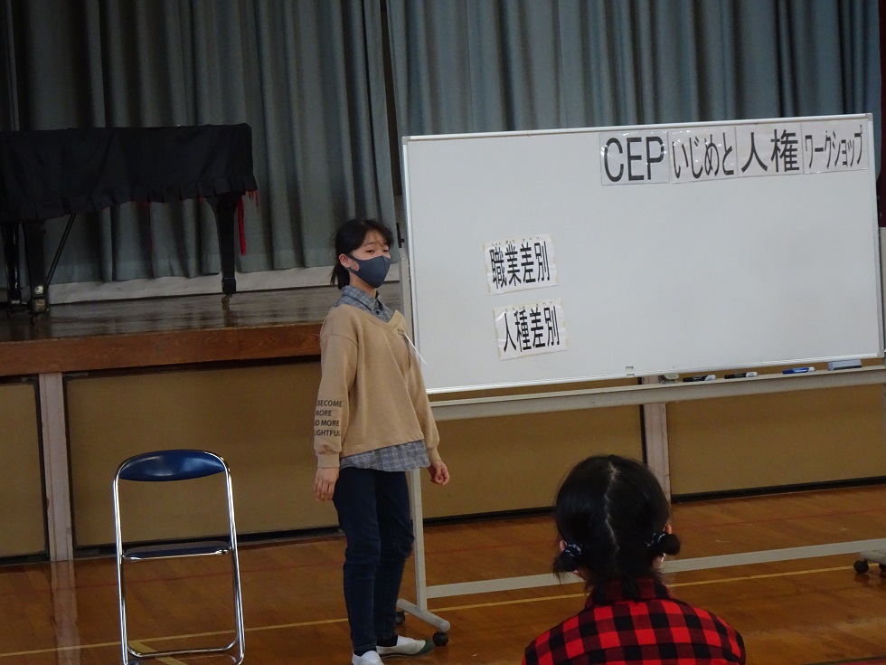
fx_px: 2252
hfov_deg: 22.3
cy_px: 332
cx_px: 443
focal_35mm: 88
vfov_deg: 16.8
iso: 500
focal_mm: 14.99
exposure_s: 1/100
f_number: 5
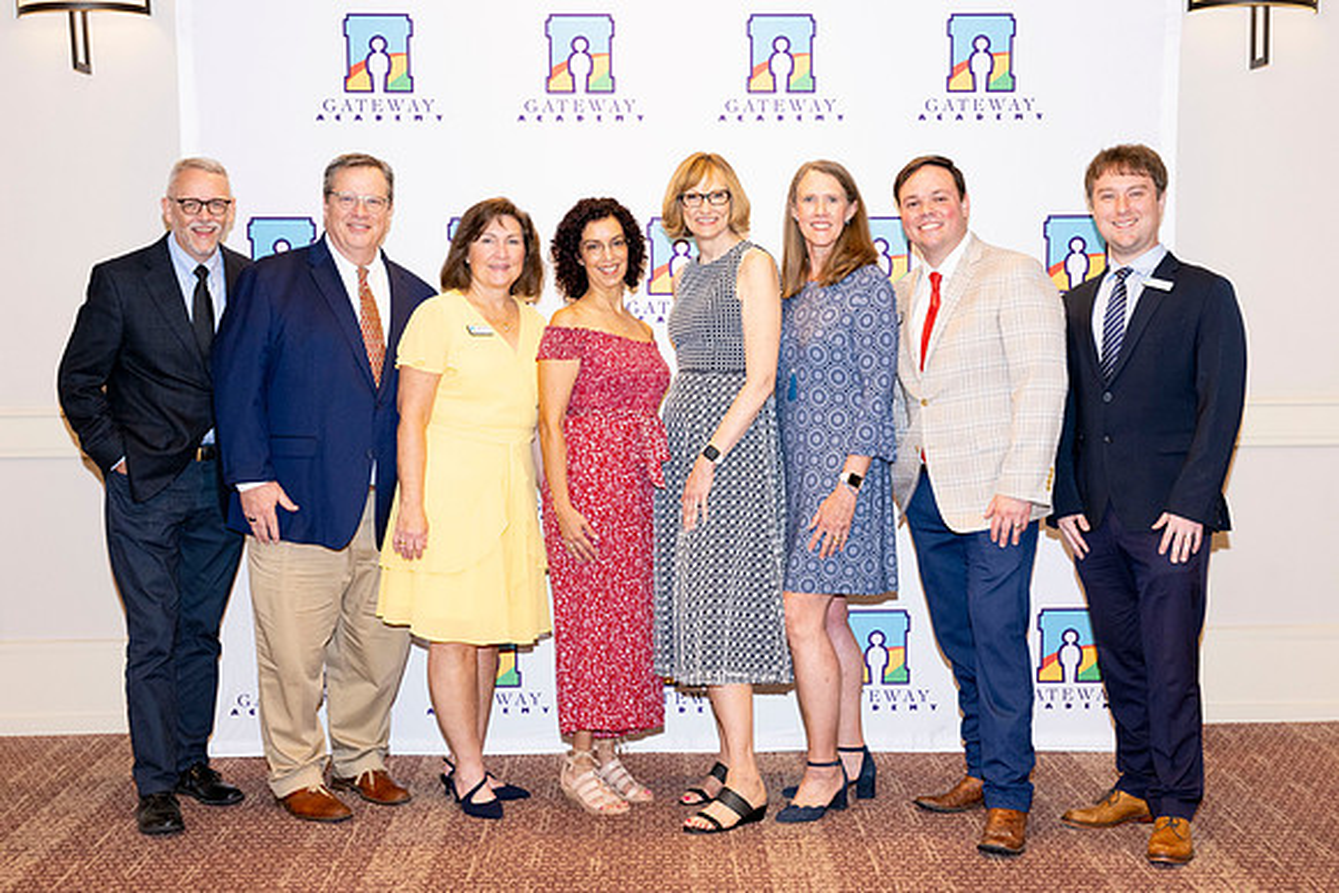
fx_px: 1792
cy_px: 446
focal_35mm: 48
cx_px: 715
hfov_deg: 40.9
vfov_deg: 28.0
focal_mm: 42
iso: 800
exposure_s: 1/200
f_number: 5.6
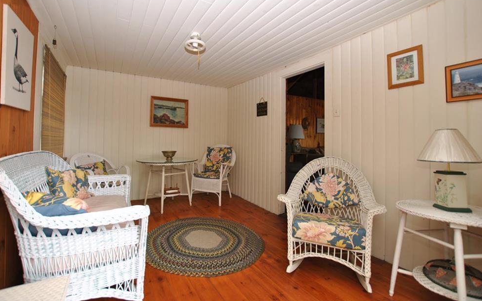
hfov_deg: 97.8
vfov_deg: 71.2
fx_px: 210
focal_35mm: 16
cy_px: 138
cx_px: 234
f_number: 4
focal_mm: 10
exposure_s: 1/60
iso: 200
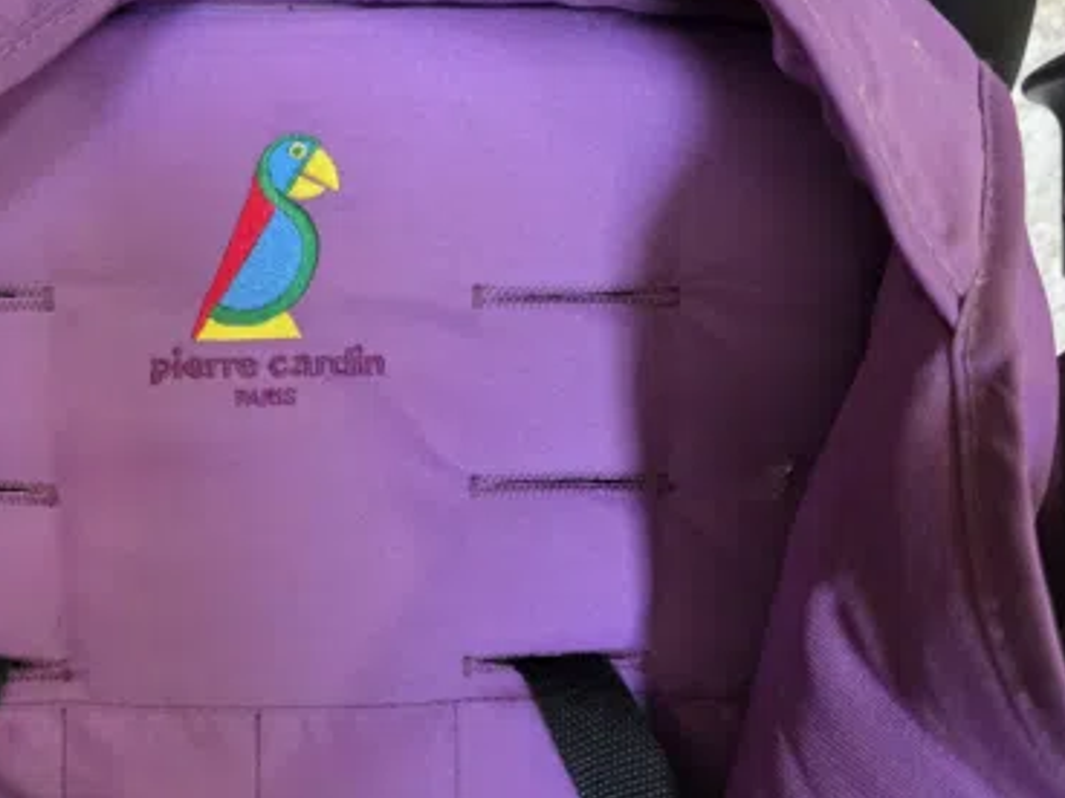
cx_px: 240
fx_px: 1231
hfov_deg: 44.9
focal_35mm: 40
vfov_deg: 36.0
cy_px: 385
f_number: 1.7
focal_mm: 6.3
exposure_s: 1/100
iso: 1000
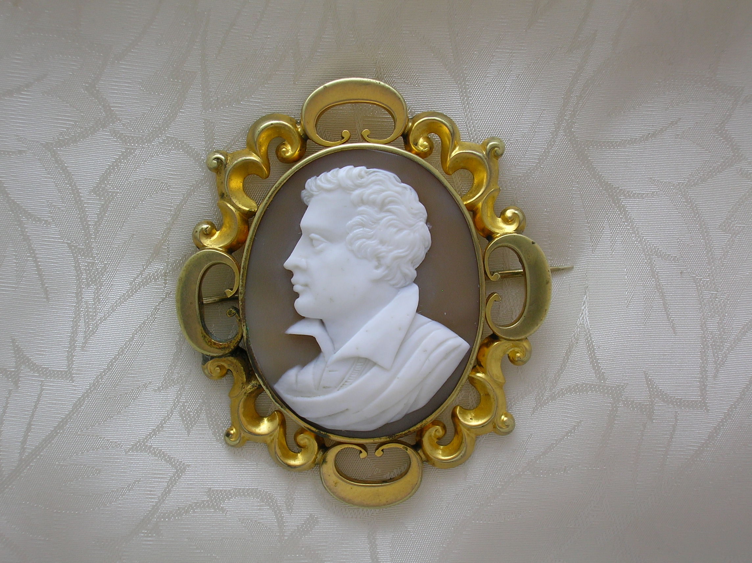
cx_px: 376
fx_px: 1259
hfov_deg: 33.3
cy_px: 282
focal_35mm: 58
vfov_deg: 25.2
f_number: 3.5
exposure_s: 1/7.7
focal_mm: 9.7
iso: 50
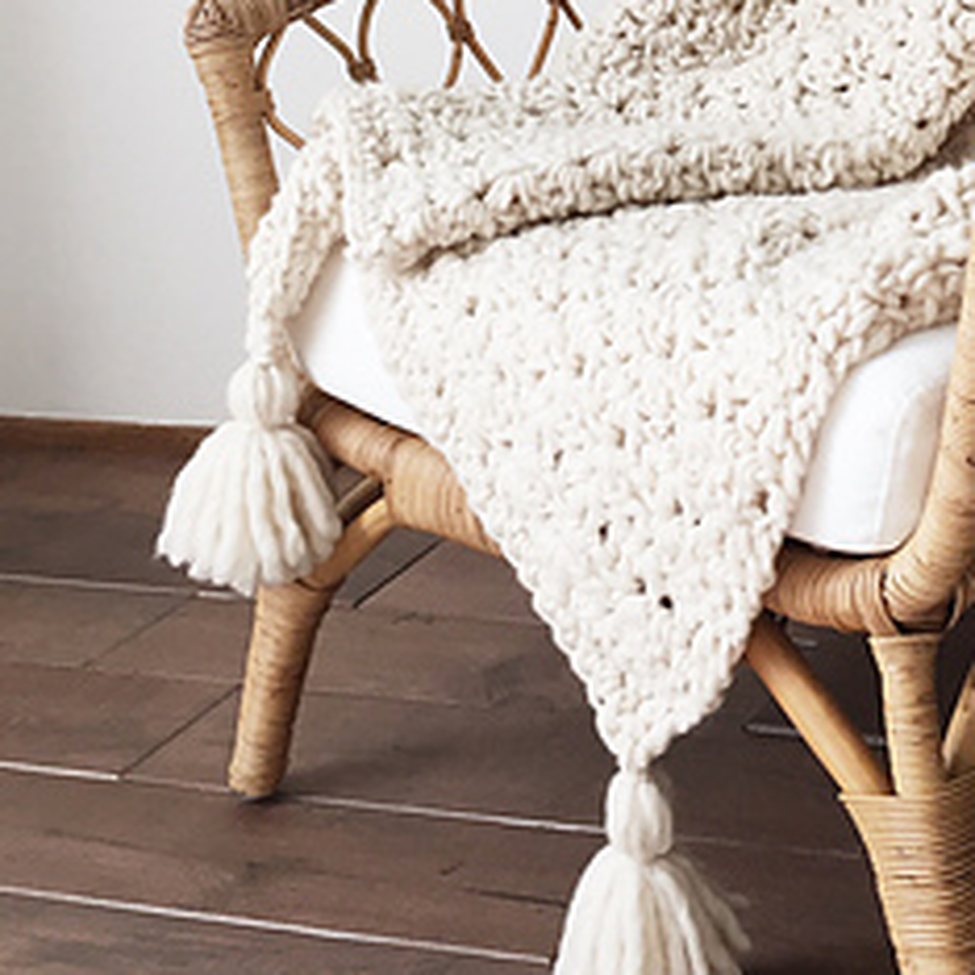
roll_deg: +2.8
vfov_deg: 23.0
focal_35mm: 70
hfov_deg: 23.8
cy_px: -138
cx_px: 933
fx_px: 2231
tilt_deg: -4.3
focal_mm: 4.15
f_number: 2.2
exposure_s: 1/120
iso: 50
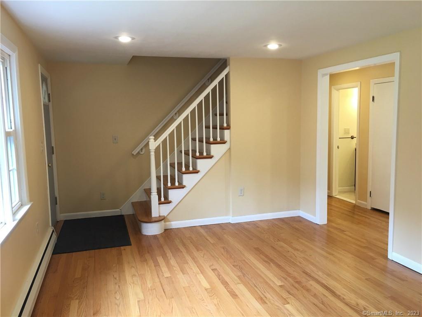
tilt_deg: -5.4
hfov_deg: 61.7
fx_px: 354
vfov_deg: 48.2
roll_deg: +1.1
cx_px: 211
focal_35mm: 29
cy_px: 158
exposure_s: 1/15
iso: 32
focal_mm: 4.15
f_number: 2.2
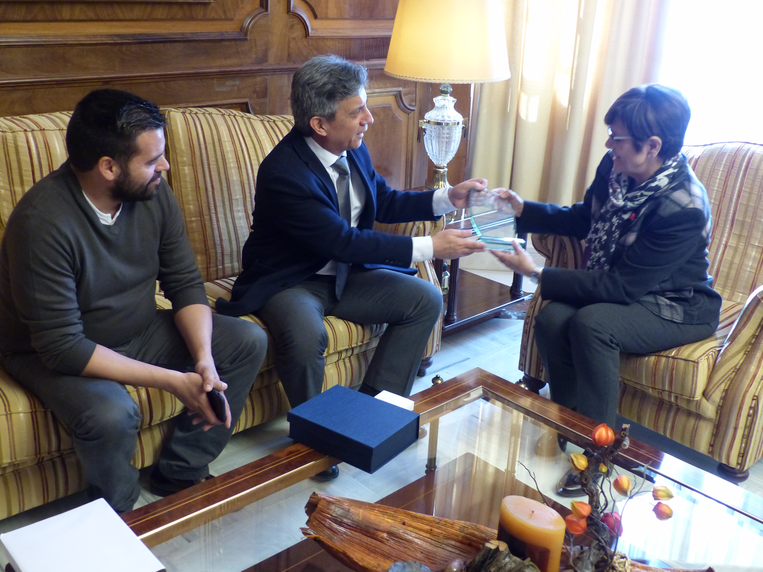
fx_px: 816
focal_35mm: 37
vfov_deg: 38.7
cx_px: 382
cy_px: 286
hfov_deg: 50.1
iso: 400
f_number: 2.8
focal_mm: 6.6
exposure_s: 1/20
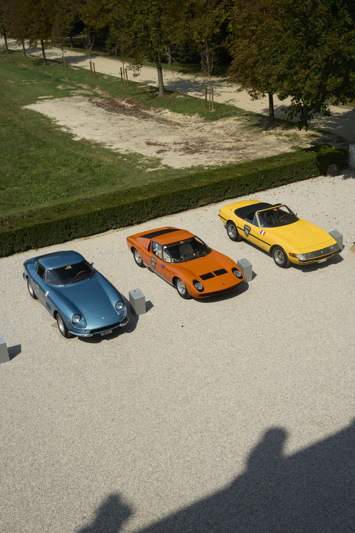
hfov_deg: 34.2
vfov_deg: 49.6
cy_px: 266
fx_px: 577
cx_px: 178
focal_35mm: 39
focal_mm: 39
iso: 320
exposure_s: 1/640
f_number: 8
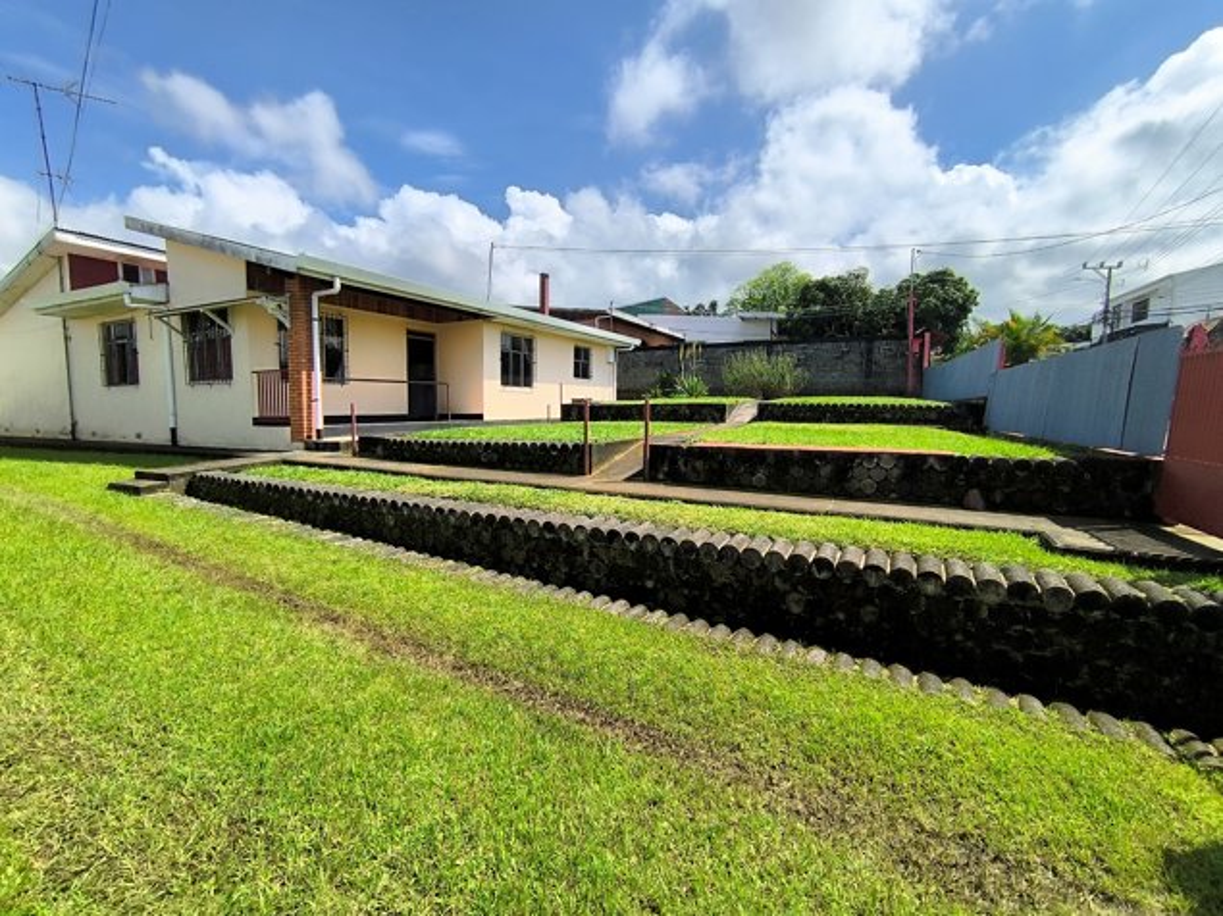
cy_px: 458
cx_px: 612
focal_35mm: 16
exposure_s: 1/3569
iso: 50
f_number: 2.2
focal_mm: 1.65
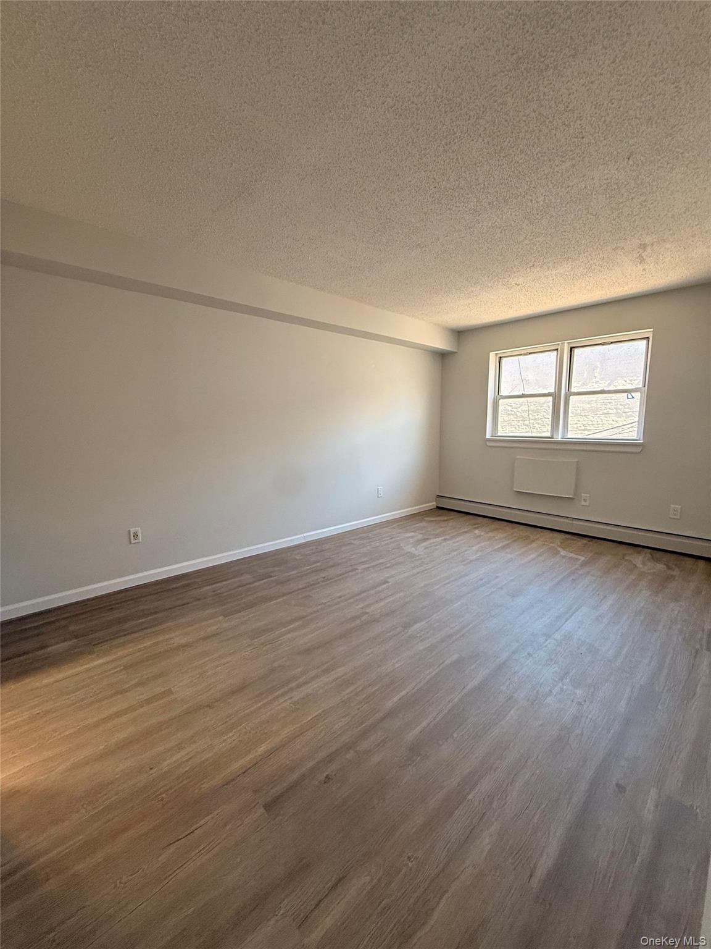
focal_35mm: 14
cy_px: 474
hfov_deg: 85.7
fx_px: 383
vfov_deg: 102.1
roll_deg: +0.1
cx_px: 356
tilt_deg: -6.9
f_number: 2.2
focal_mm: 2.22
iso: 200
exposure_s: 1/120
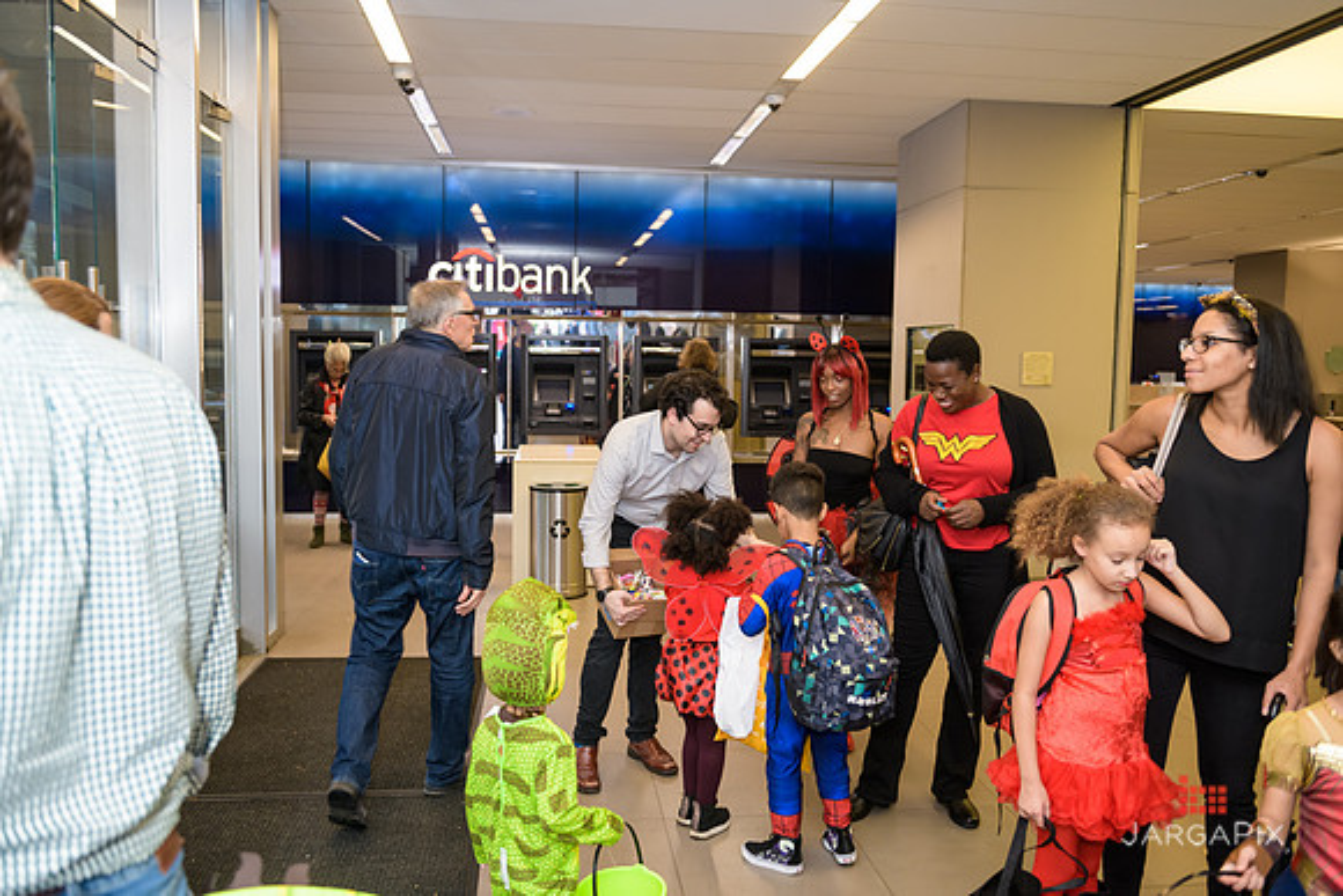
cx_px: 672
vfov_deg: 45.0
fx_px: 1082
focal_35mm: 29
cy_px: 448
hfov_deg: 63.6
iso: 800
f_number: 3.2
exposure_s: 1/125
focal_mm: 29
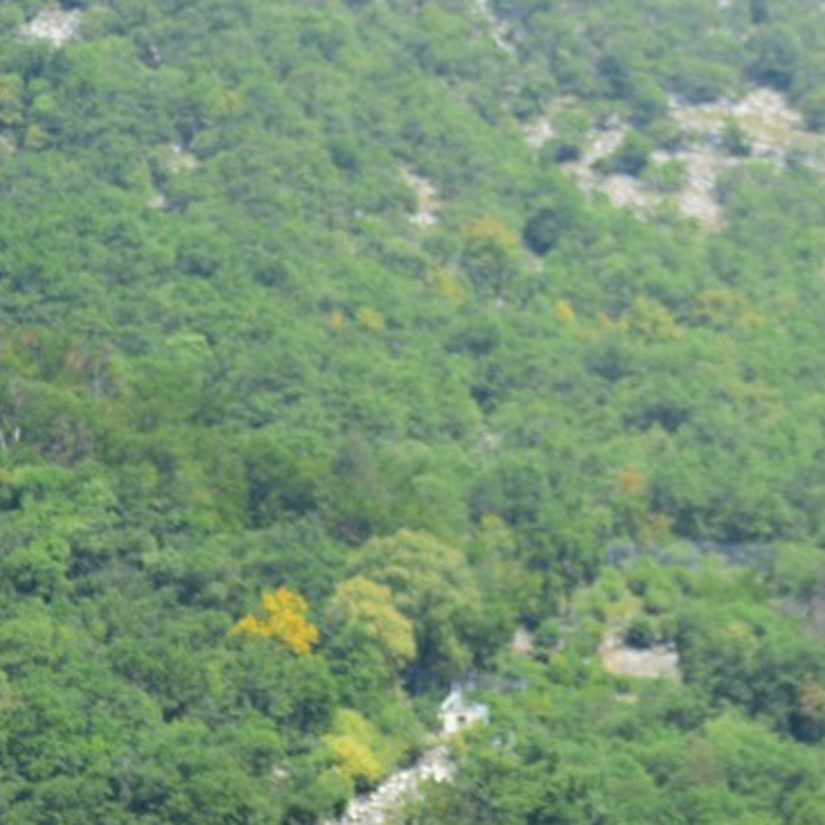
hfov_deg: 6.9
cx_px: 1050
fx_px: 6741
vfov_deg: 7.0
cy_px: 215
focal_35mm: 250
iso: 180
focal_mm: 70
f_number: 4
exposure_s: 1/640
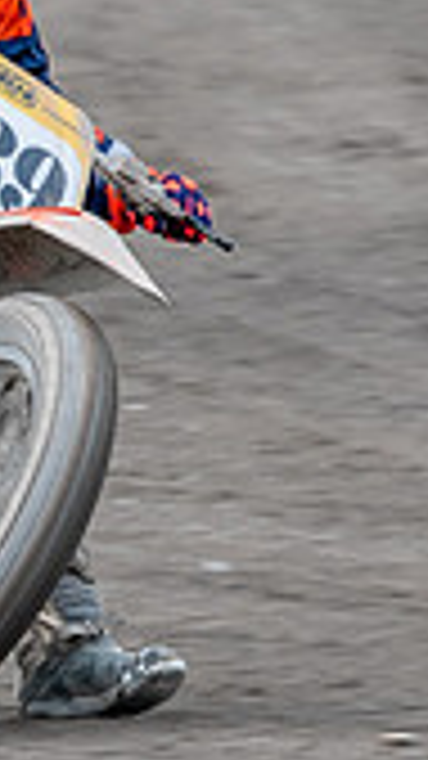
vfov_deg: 1.1
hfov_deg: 0.6
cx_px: -441
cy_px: 412
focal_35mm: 1892
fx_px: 38192
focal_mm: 310
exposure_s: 1/250
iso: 320
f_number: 8
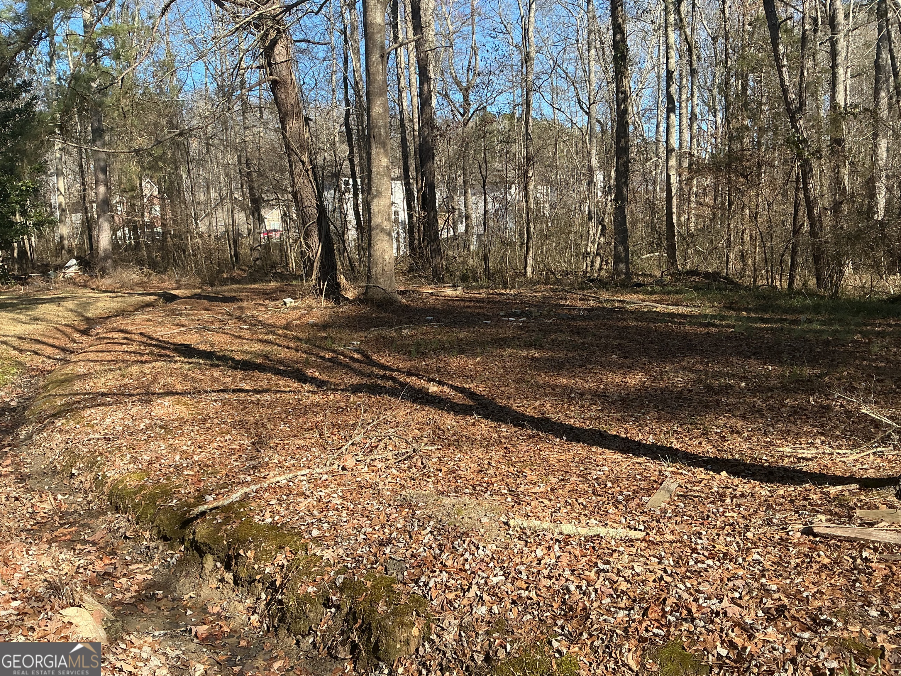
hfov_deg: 61.7
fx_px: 755
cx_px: 450
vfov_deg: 48.2
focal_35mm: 29
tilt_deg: -5.9
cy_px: 338
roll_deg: +2.5
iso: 25
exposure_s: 1/719
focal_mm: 3
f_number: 1.8
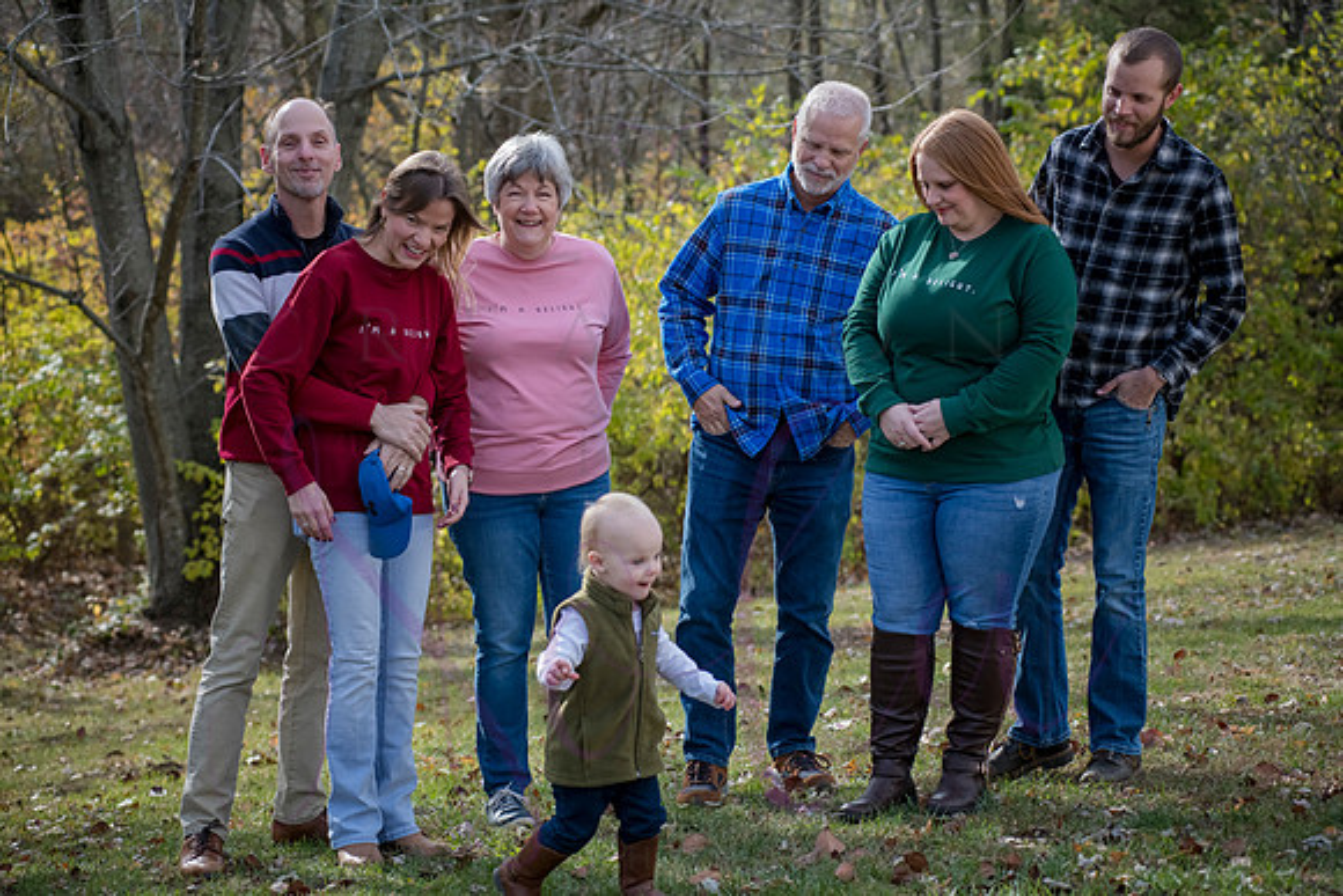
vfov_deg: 15.9
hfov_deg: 23.6
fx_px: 3209
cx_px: 672
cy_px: 448
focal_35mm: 86
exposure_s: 1/800
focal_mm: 86
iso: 400
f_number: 4.5
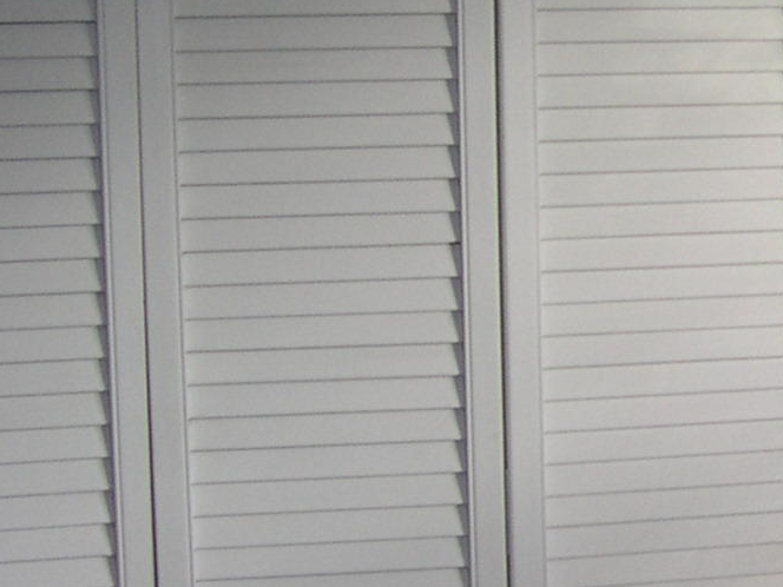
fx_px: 2941
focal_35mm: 130
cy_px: 255
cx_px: 1050
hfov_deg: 14.5
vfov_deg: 11.4
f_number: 2.8
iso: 100
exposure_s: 1/43.2
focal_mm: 8
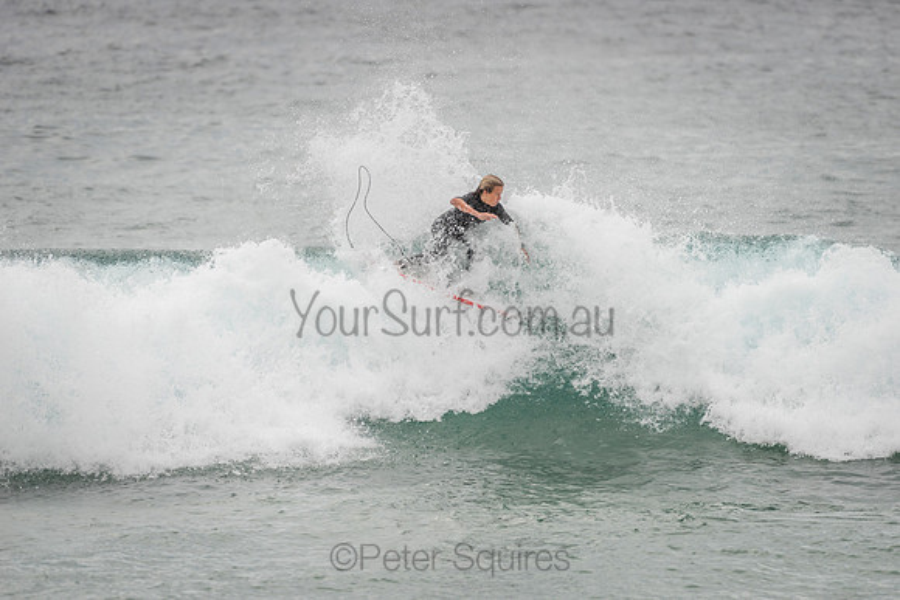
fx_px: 10502
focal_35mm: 420
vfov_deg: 3.3
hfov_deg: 4.9
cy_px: 300
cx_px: 450
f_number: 5.6
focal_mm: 420
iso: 250
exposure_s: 1/2000
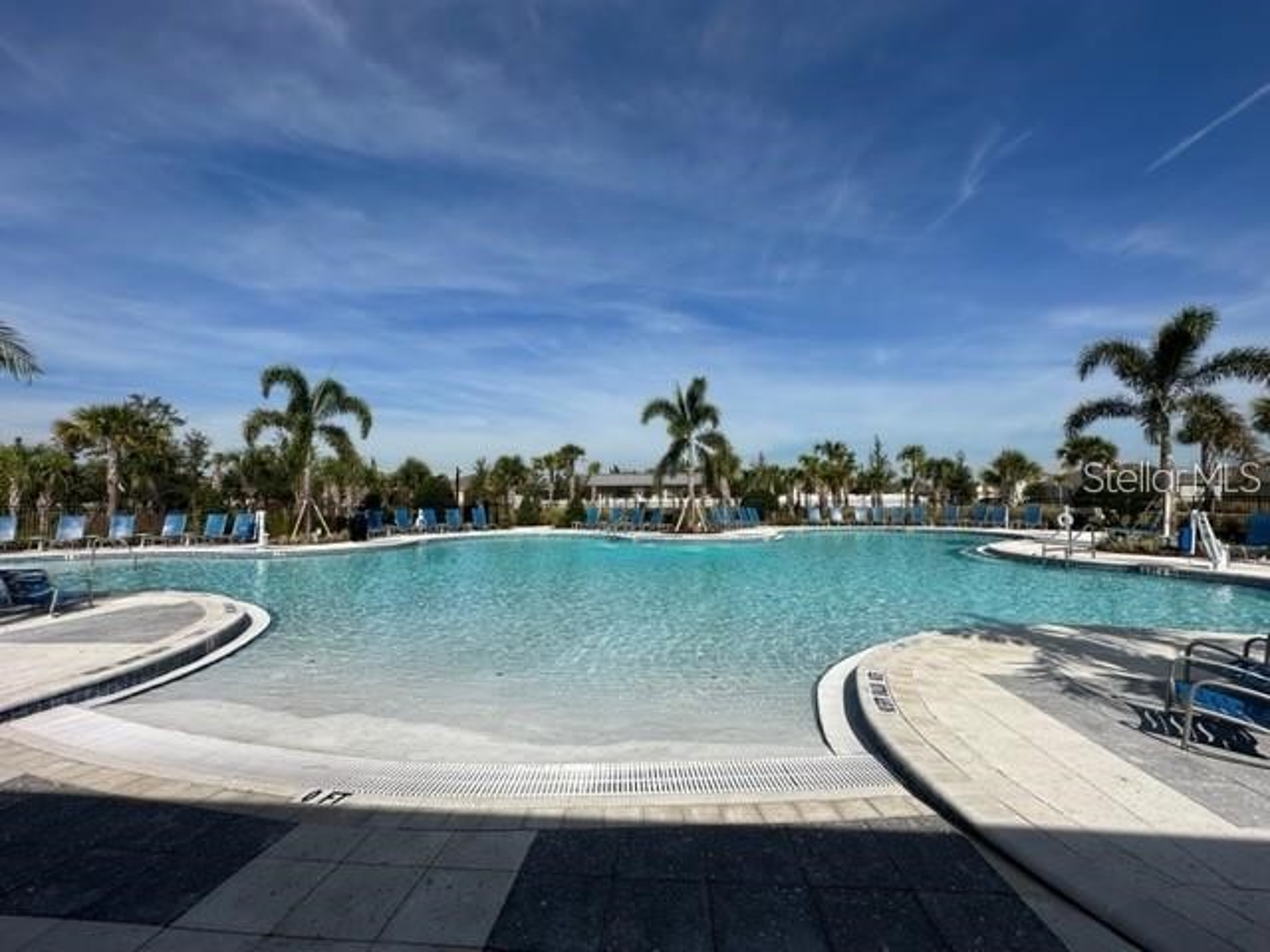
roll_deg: -0.1
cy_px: 476
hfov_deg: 102.1
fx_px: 514
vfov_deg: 85.7
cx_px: 635
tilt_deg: +3.0
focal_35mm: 14
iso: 50
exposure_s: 1/4651
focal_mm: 2.22
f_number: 2.2
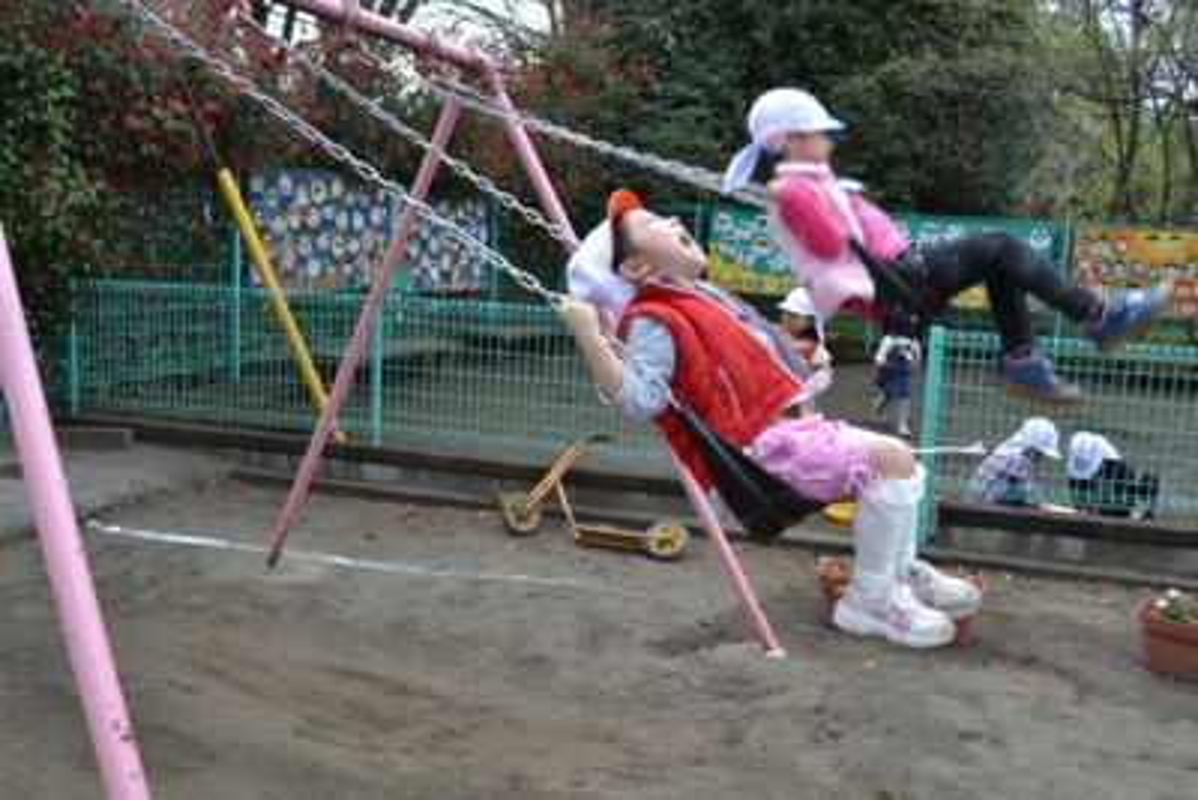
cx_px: 599
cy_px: 400
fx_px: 1099
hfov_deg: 57.2
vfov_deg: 40.0
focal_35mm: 33
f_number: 5.6
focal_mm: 22
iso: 100
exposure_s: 1/125
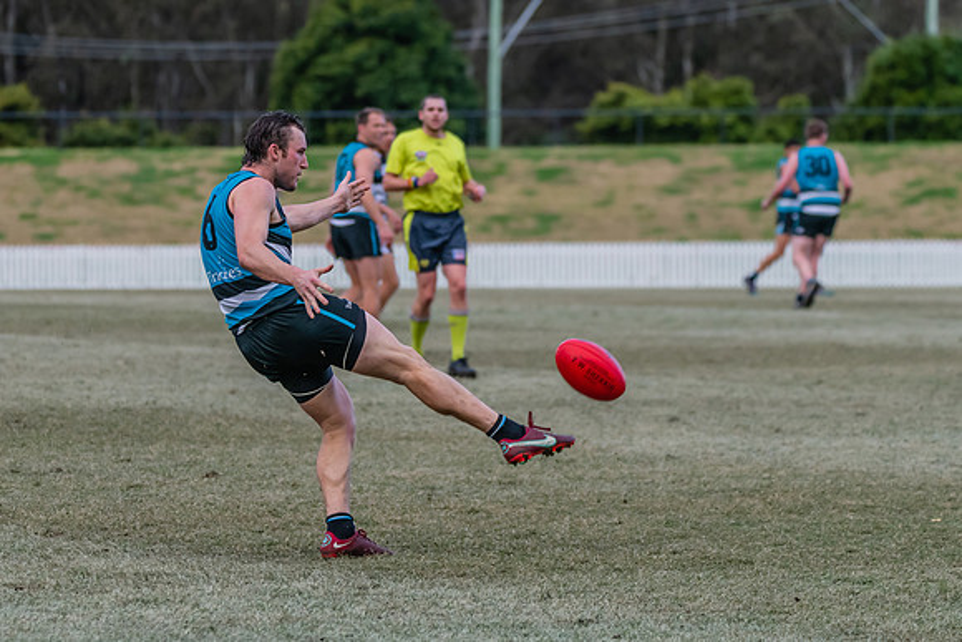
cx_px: 376
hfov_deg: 8.0
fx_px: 6885
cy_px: 264
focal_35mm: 258
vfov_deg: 5.3
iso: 1600
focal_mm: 210
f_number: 5.3
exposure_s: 1/2000
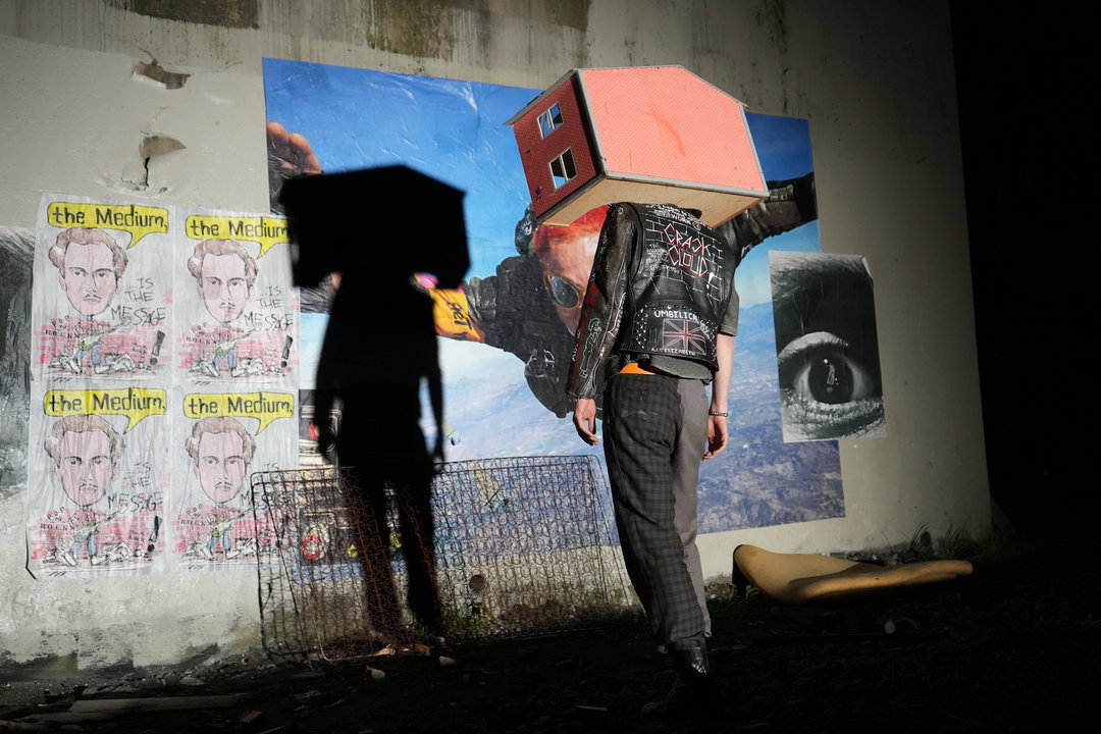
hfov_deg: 51.9
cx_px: 550
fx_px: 1131
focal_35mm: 37
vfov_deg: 35.9
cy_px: 367
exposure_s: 1/320
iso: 5000
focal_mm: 37
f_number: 4
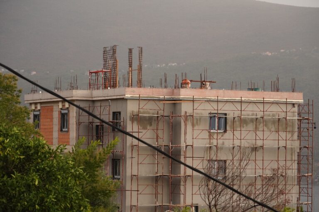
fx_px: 1090
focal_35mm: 123
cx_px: 160
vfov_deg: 11.1
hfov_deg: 16.7
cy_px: 106
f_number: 5.6
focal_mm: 82
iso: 400
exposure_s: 1/323
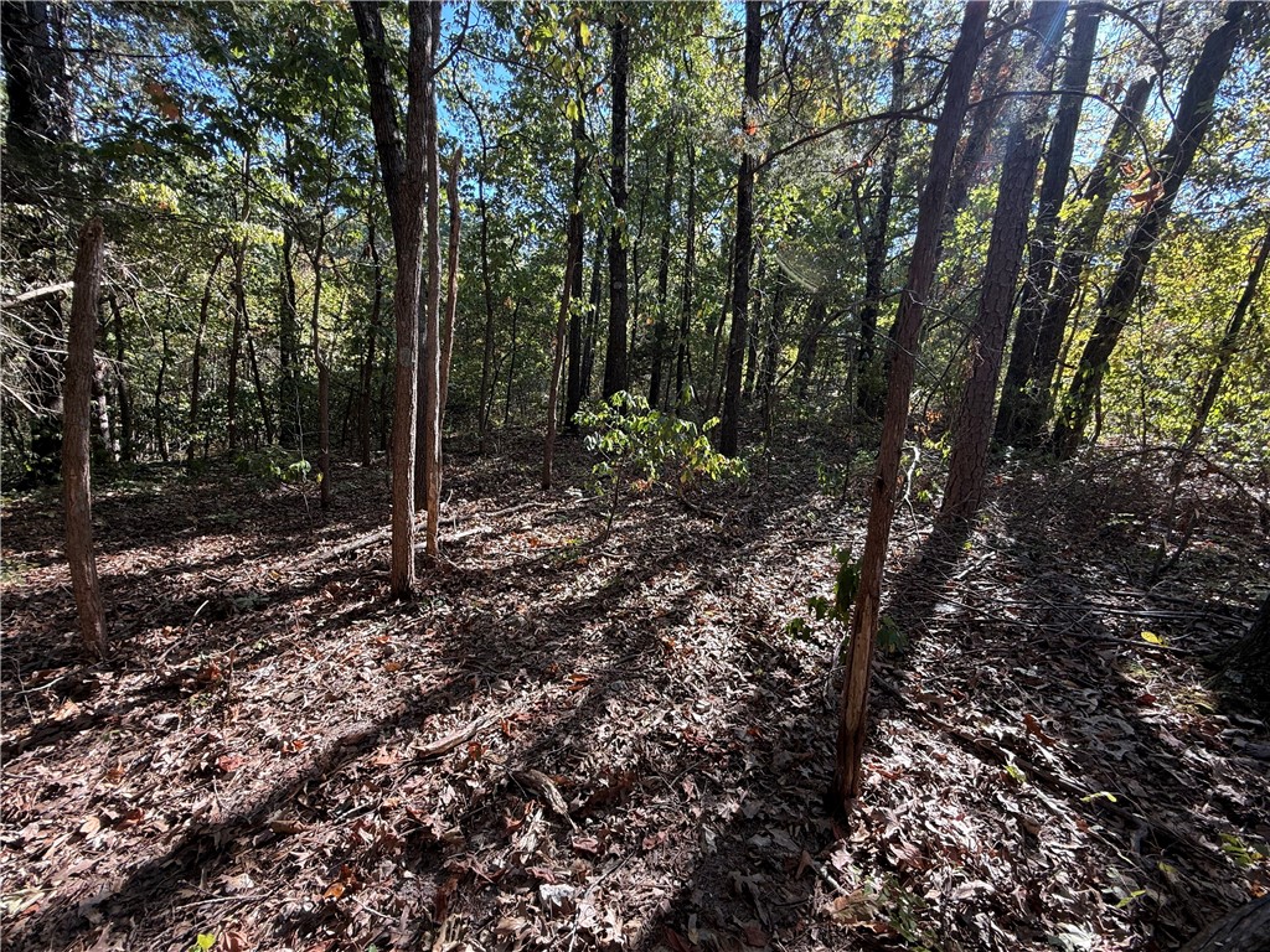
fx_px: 514
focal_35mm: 14
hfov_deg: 102.1
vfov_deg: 85.7
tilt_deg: -11.4
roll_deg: -6.2
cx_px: 635
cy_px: 476
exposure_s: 1/100
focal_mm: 2.22
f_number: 2.2
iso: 50
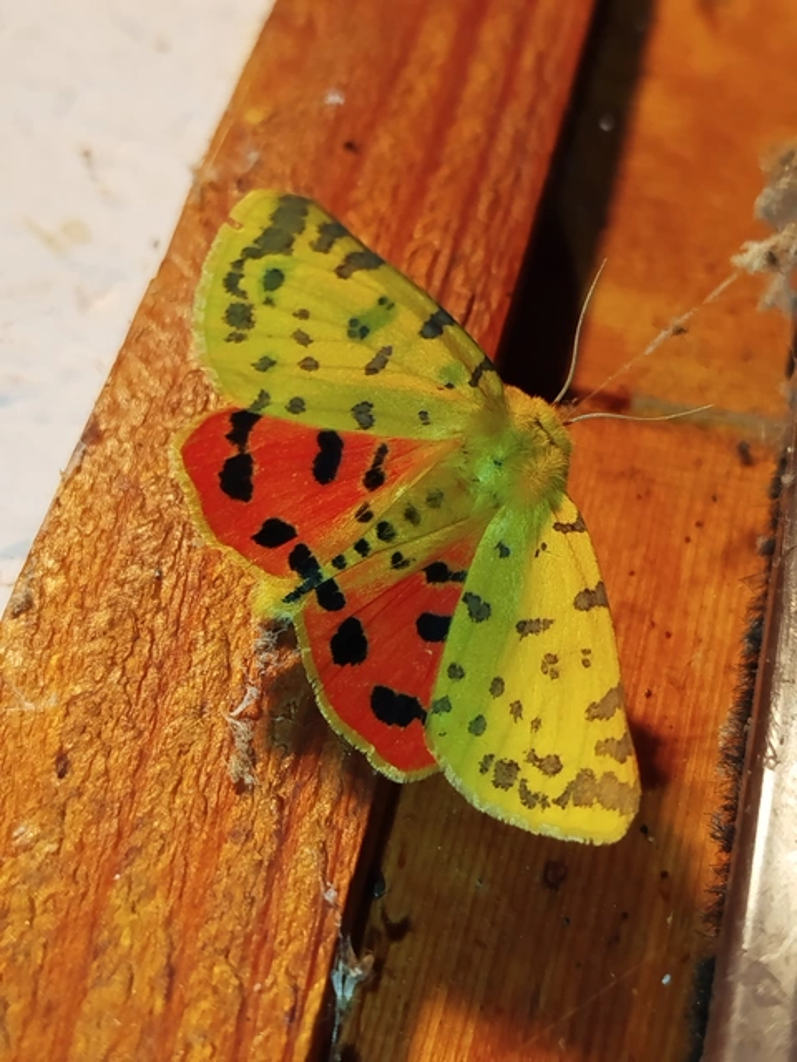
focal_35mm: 57
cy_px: 531
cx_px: 398
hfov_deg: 25.7
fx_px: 1750
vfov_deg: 33.8
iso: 80
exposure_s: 1/50
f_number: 1.7
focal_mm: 5.31
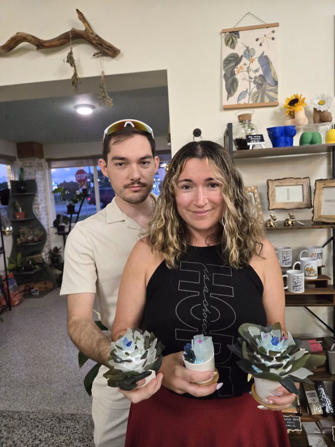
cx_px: 168
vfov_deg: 73.9
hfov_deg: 58.9
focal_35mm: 23
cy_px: 224
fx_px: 297
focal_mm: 5.4
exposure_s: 1/120
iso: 640
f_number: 1.8
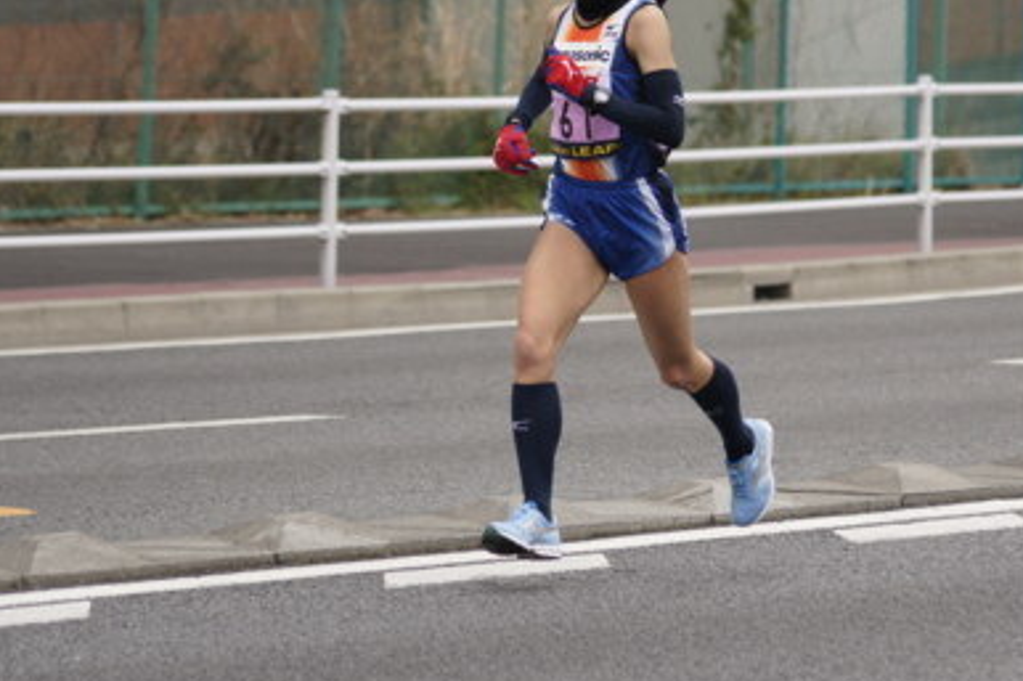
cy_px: 272
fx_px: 8941
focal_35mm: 315
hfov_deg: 6.5
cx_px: 663
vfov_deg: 4.4
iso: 200
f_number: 4.5
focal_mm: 135
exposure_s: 1/640
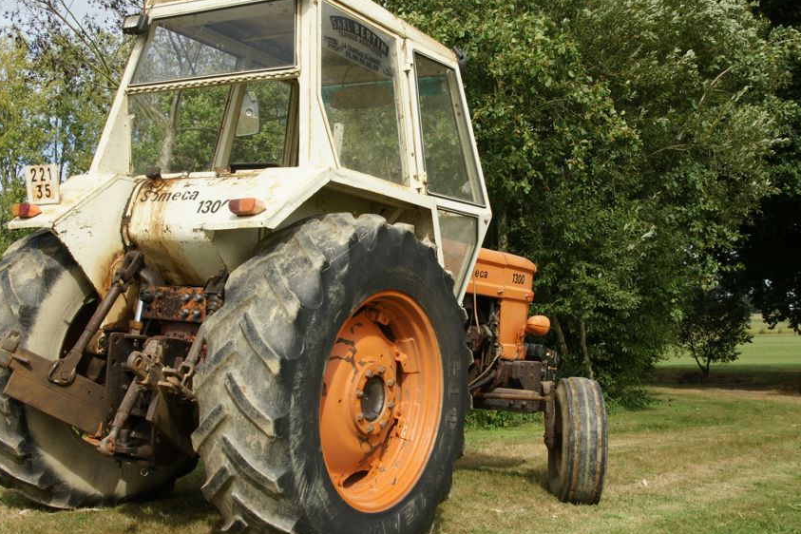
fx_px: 934
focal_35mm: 42
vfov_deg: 31.9
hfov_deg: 46.4
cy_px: 257
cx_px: 366
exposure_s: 1/250
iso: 200
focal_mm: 20
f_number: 10
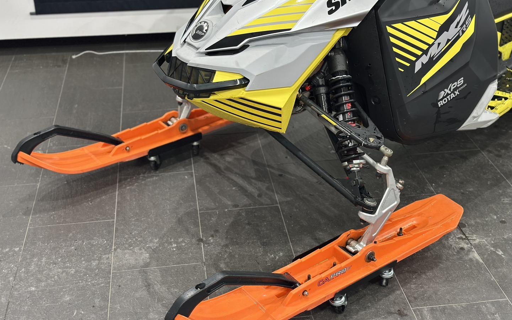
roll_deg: +1.3
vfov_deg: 25.3
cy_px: 147
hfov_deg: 39.6
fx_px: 712
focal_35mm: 51
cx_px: 256
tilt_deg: -28.7
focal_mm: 6.86
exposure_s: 1/100
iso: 125
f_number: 1.78
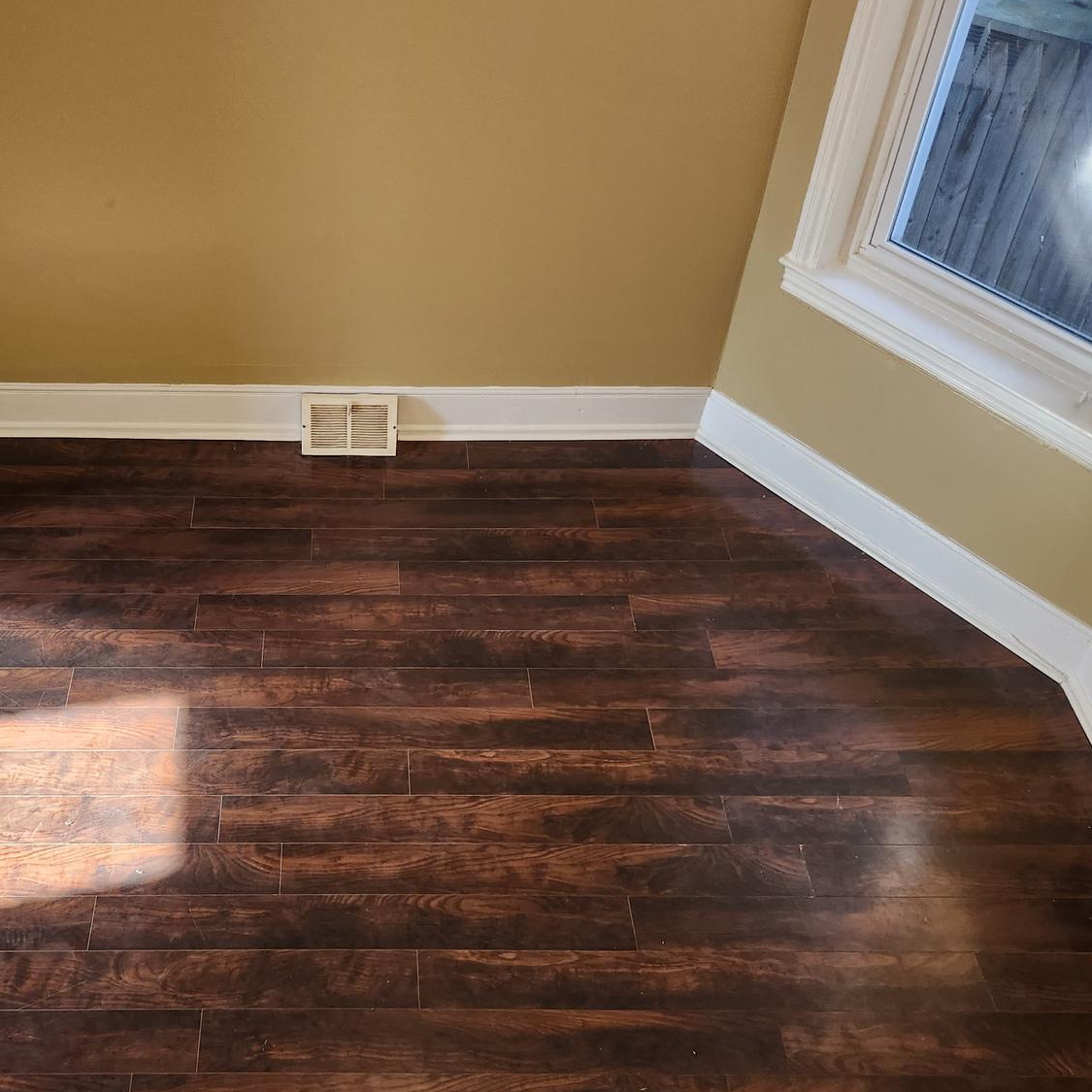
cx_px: 341
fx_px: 1321
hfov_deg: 44.1
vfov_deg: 44.9
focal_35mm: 37
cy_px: 562
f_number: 1.8
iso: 200
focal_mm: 5.4
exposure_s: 1/180
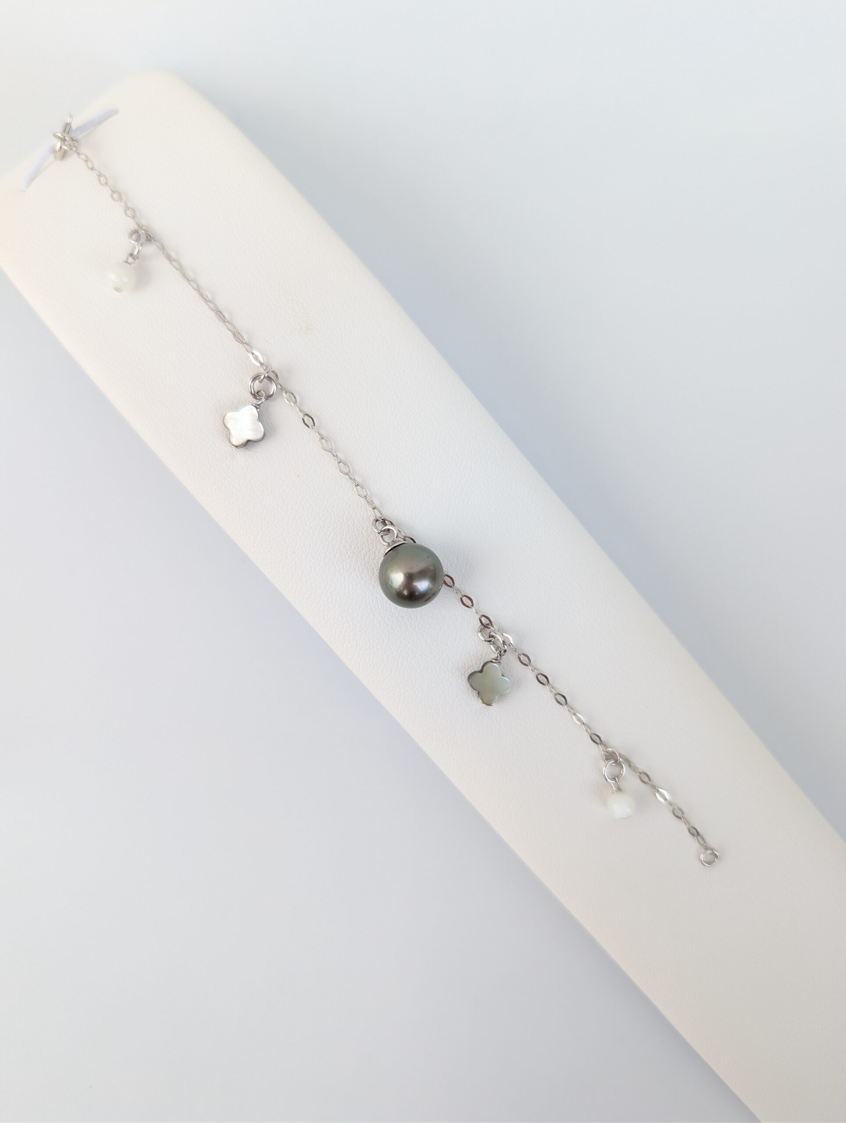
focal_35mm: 24
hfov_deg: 56.9
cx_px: 423
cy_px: 562
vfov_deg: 71.5
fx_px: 780
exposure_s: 1/38.9
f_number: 1.68
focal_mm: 6.9
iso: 22
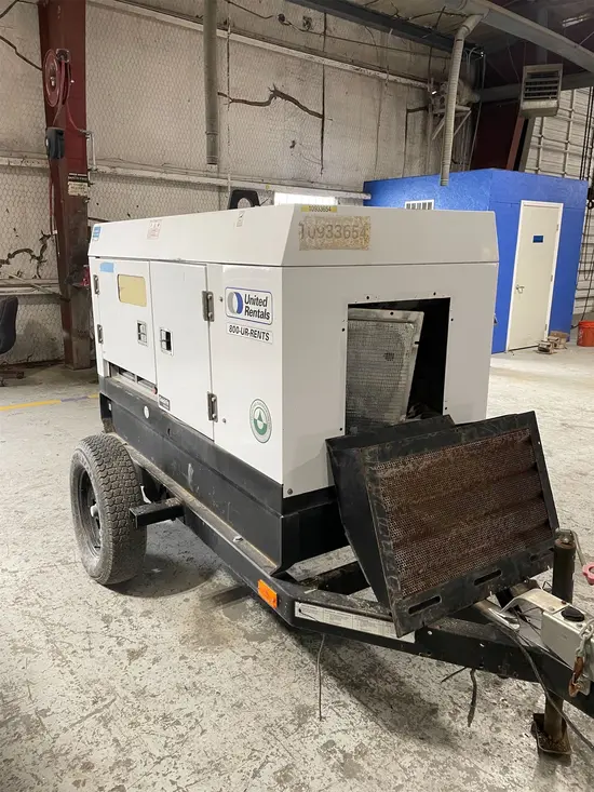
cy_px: 396
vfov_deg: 67.3
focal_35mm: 26
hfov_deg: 53.1
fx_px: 595
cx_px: 297
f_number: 1.6
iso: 125
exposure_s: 1/83
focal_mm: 4.2
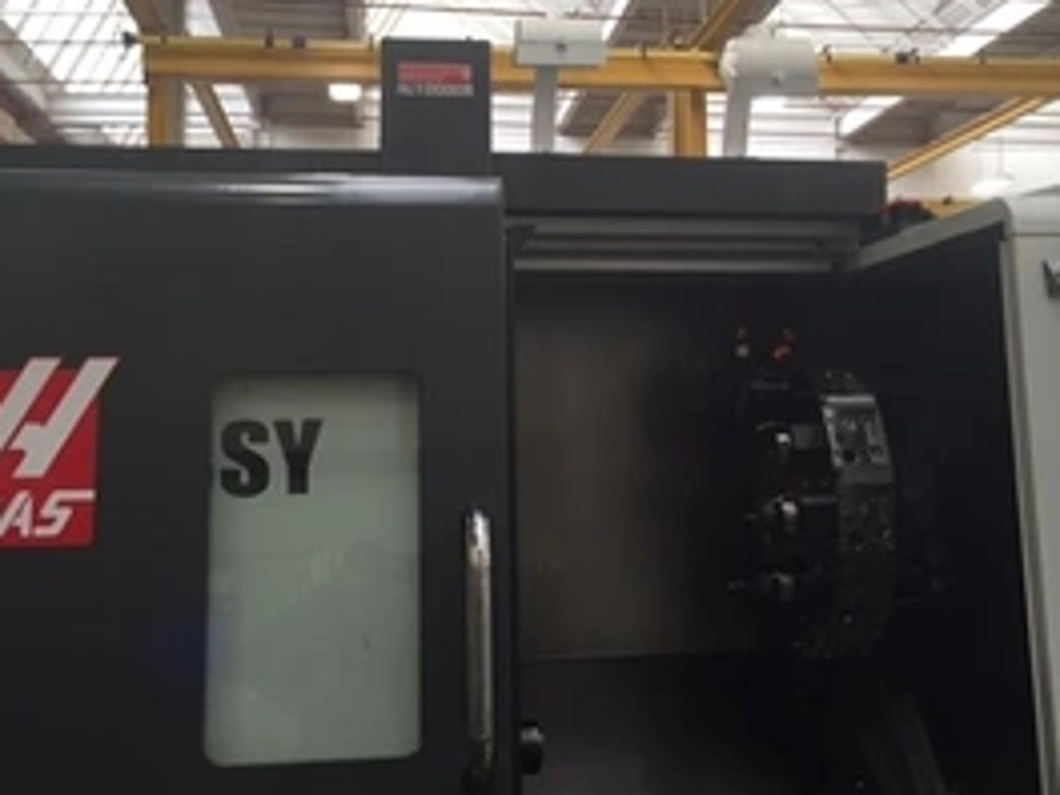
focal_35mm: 44
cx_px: 586
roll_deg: +0.5
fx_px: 1347
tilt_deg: +4.3
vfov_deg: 32.8
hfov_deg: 42.9
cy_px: 329
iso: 32
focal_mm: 4.15
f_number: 2.2
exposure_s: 1/30
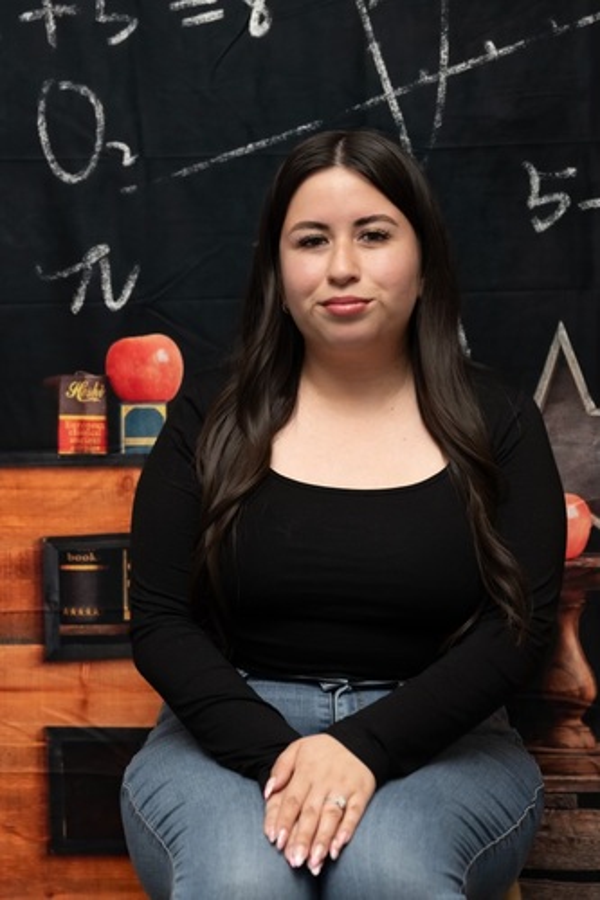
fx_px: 1876
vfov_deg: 27.0
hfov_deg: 18.2
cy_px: 450
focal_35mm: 75
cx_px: 300
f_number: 2.8
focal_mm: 50
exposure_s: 1/200
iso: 320
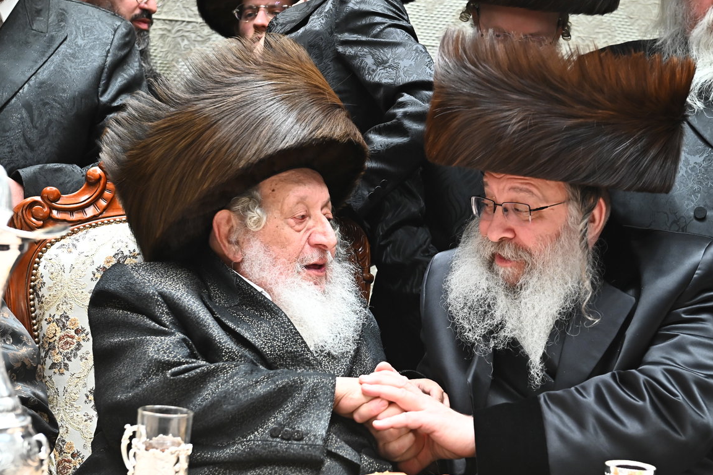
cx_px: 429
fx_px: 1683
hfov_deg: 23.9
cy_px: 241
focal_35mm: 85
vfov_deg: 16.1
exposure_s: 1/200
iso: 2000
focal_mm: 70
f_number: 5.6
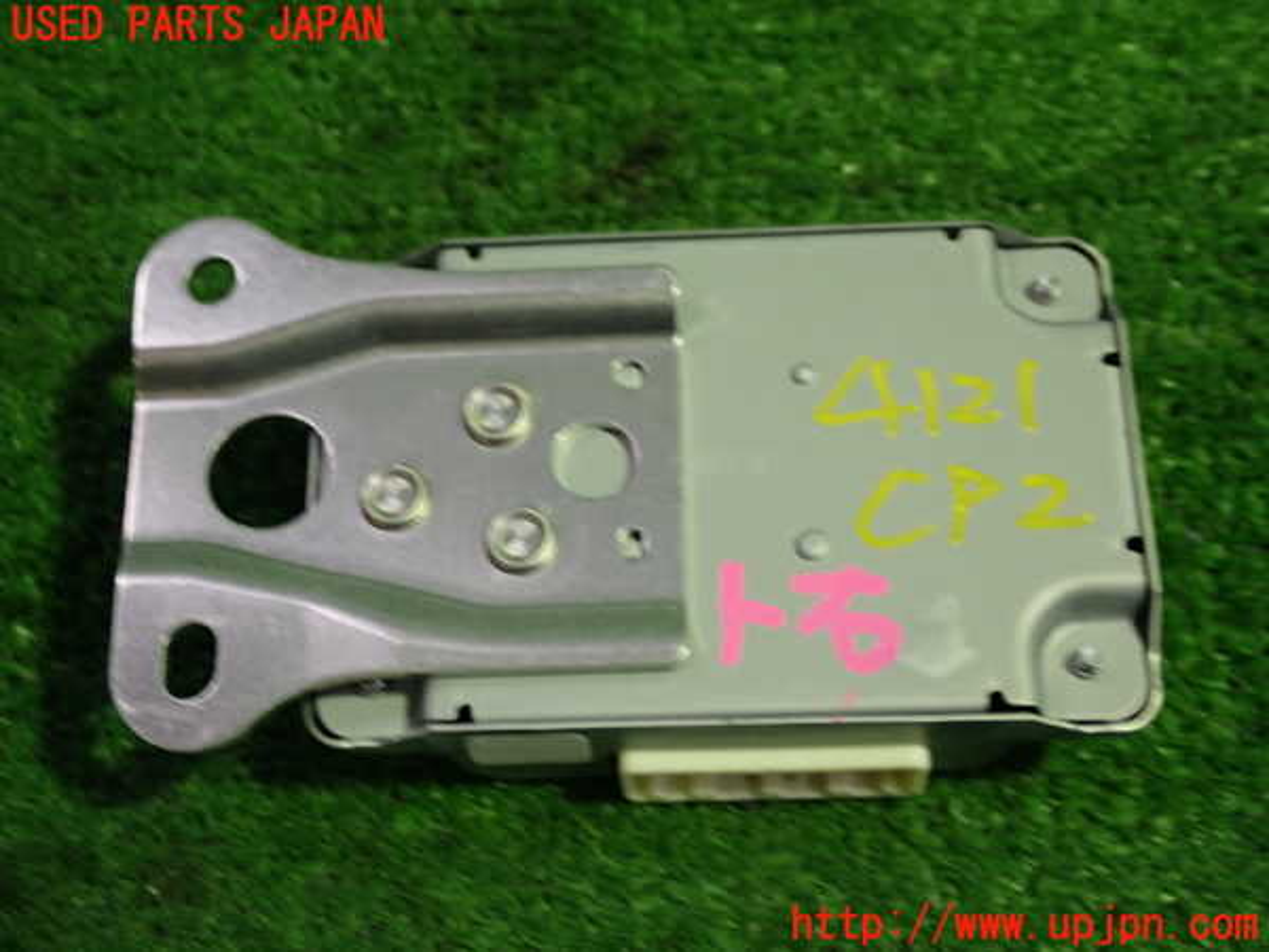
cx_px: 634
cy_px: 476
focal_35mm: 54
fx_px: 1980
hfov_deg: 35.5
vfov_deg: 27.0
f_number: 3.3
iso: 400
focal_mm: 9.65
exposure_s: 1/50
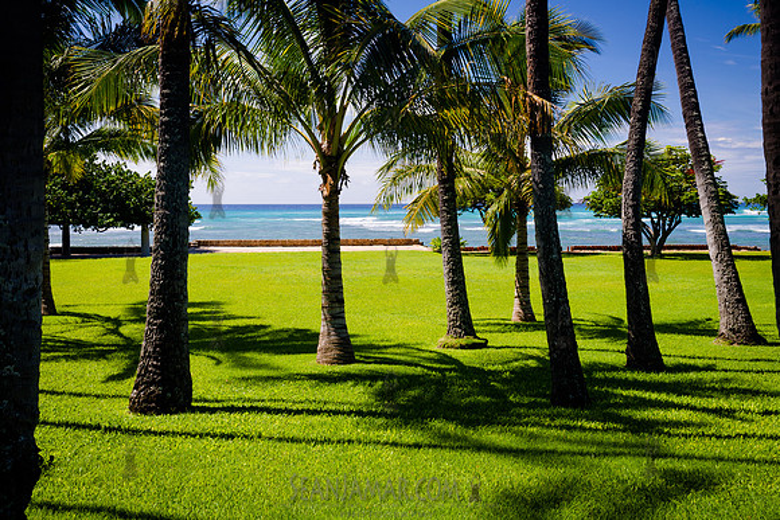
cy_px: 260
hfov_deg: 52.4
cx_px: 390
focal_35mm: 37
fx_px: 793
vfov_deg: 36.3
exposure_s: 1/60
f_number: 11
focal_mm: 35
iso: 100
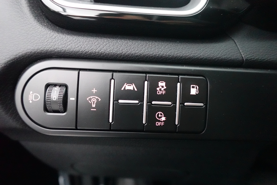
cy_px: 92
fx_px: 154
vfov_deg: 61.9
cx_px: 138
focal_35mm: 20
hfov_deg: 84.0
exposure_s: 1/40
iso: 6400
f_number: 2
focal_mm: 7.6
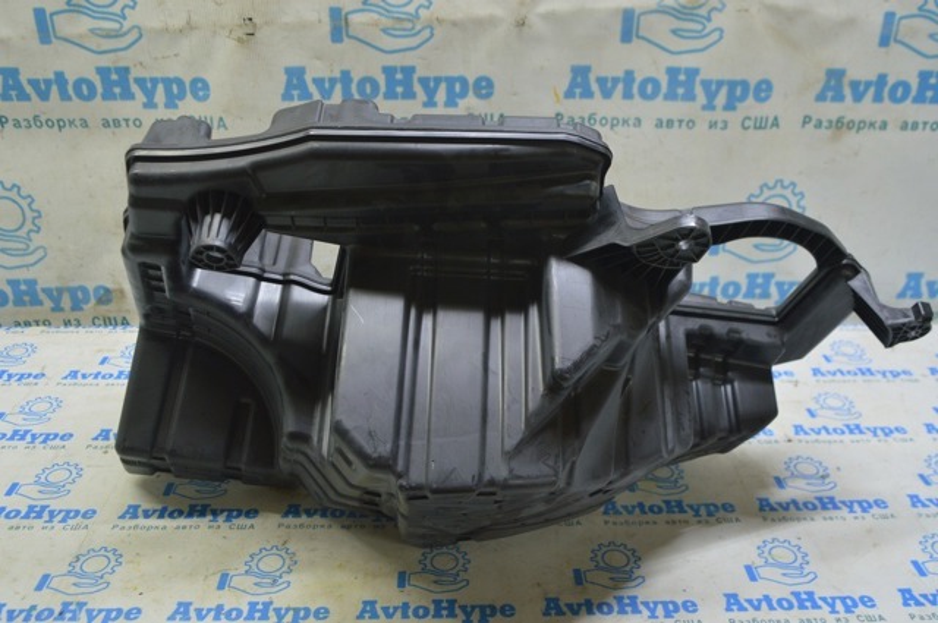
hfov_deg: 57.3
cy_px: 312
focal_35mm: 33
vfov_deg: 39.9
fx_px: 859
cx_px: 469
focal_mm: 22
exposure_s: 1/20
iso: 400
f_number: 5.6
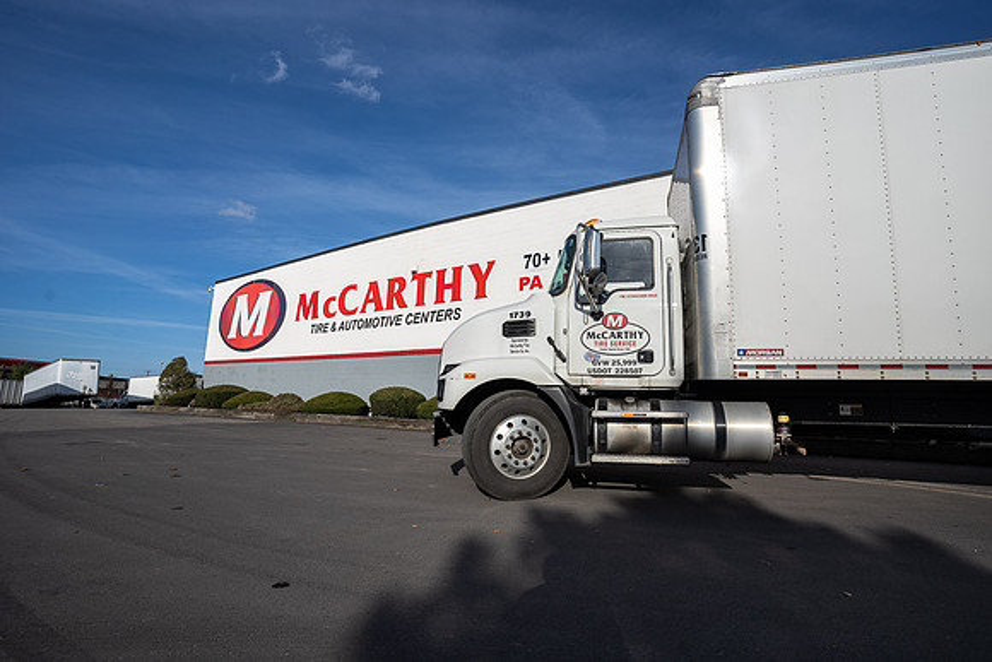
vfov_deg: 70.5
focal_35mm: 17
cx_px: 496
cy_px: 331
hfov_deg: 93.3
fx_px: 469
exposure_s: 1/1000
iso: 125
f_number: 7.1
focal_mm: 17
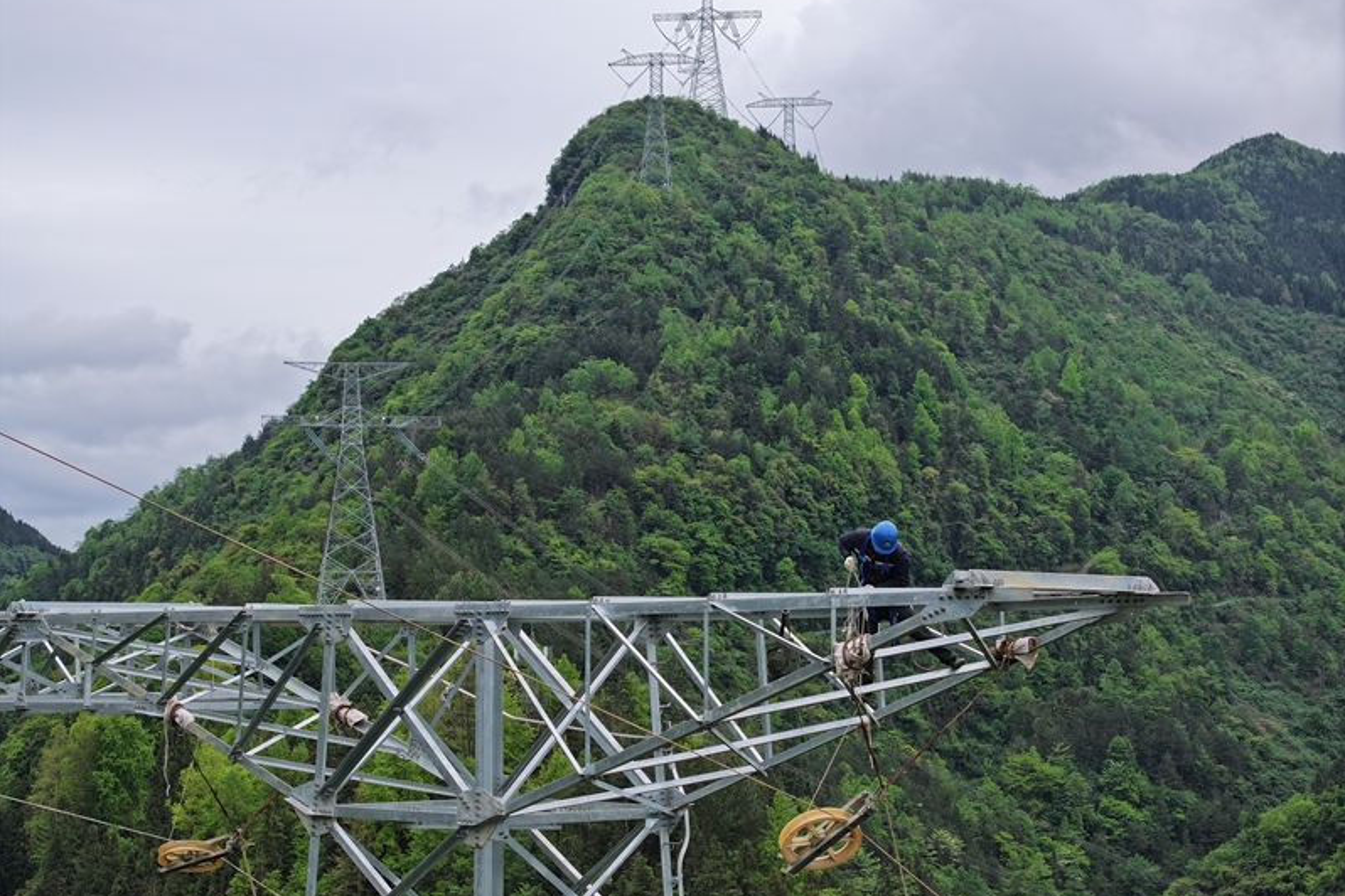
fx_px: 2727
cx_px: 672
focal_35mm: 73
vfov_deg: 18.7
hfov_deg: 27.7
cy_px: 428
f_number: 2.8
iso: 390
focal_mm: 19.35
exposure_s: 1/1600
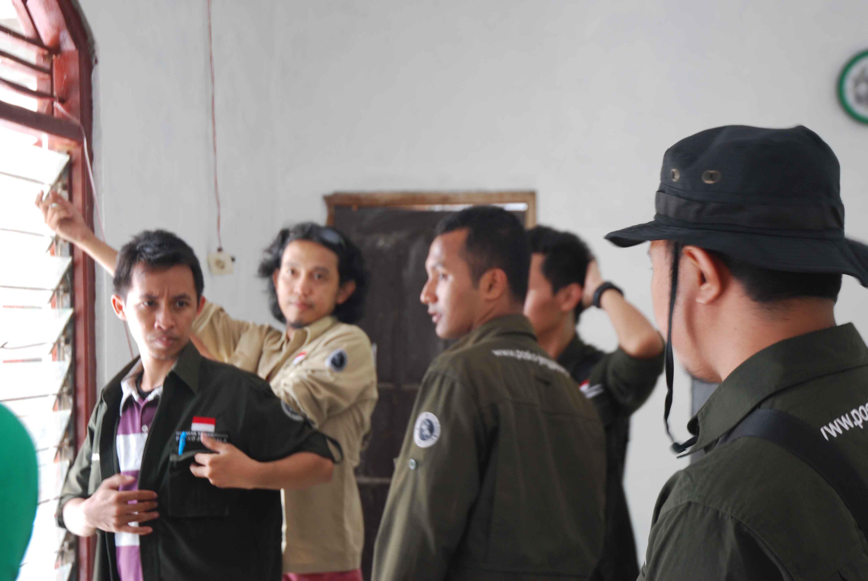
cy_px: 290
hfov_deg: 33.4
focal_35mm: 60
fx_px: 1448
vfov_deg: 22.7
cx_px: 434
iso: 320
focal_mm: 40
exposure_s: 1/30
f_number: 4.5
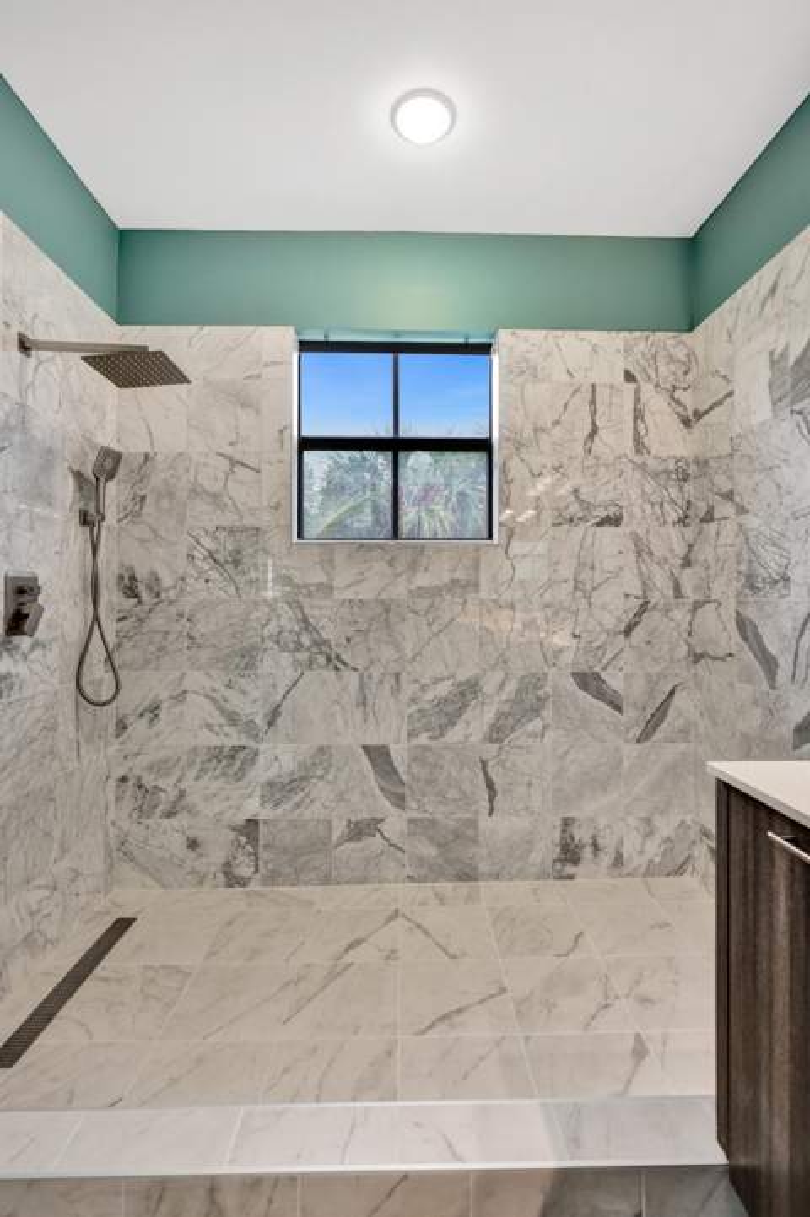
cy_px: 608
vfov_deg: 96.8
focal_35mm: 16
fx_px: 540
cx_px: 405
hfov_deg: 73.7
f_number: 4.5
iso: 1600
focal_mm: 16
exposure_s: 1/100
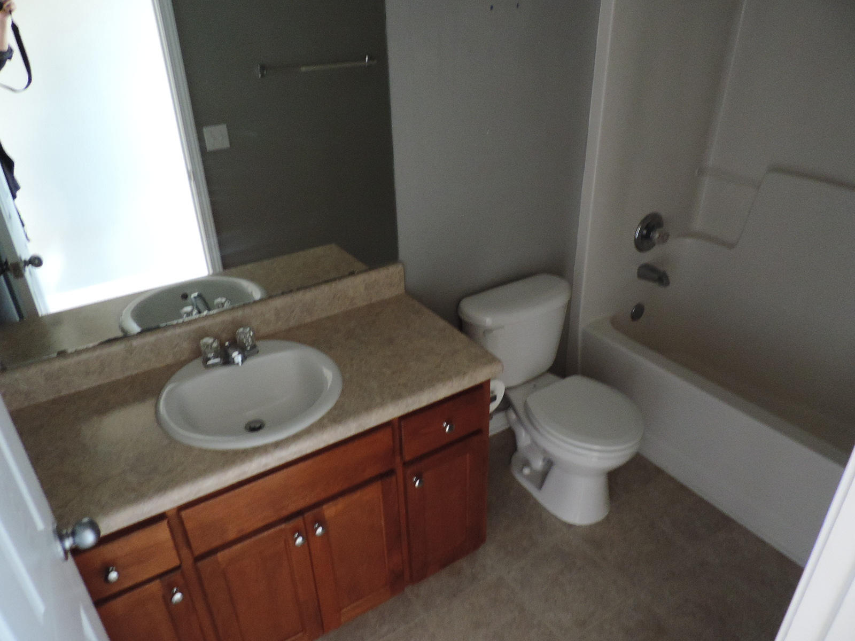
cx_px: 428
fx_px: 593
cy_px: 320
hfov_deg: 71.6
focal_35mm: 24
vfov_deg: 56.8
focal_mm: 4.3
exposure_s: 1/8
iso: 640
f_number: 3
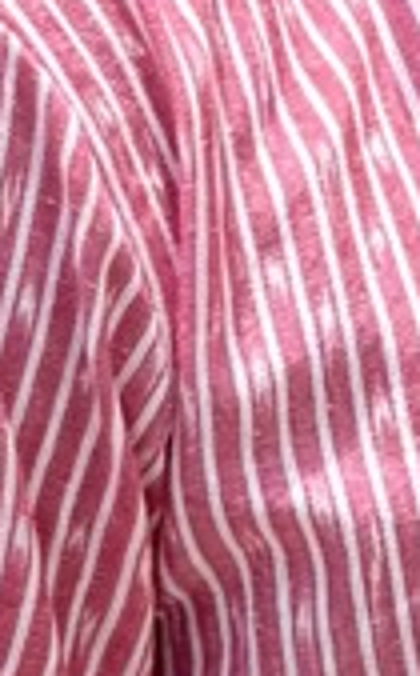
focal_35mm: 804
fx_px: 14788
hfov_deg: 1.6
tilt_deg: -2.5
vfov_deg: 2.6
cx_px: 944
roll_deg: -0.2
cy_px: 660
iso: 50
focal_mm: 16.89
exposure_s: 1/395
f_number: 2.8
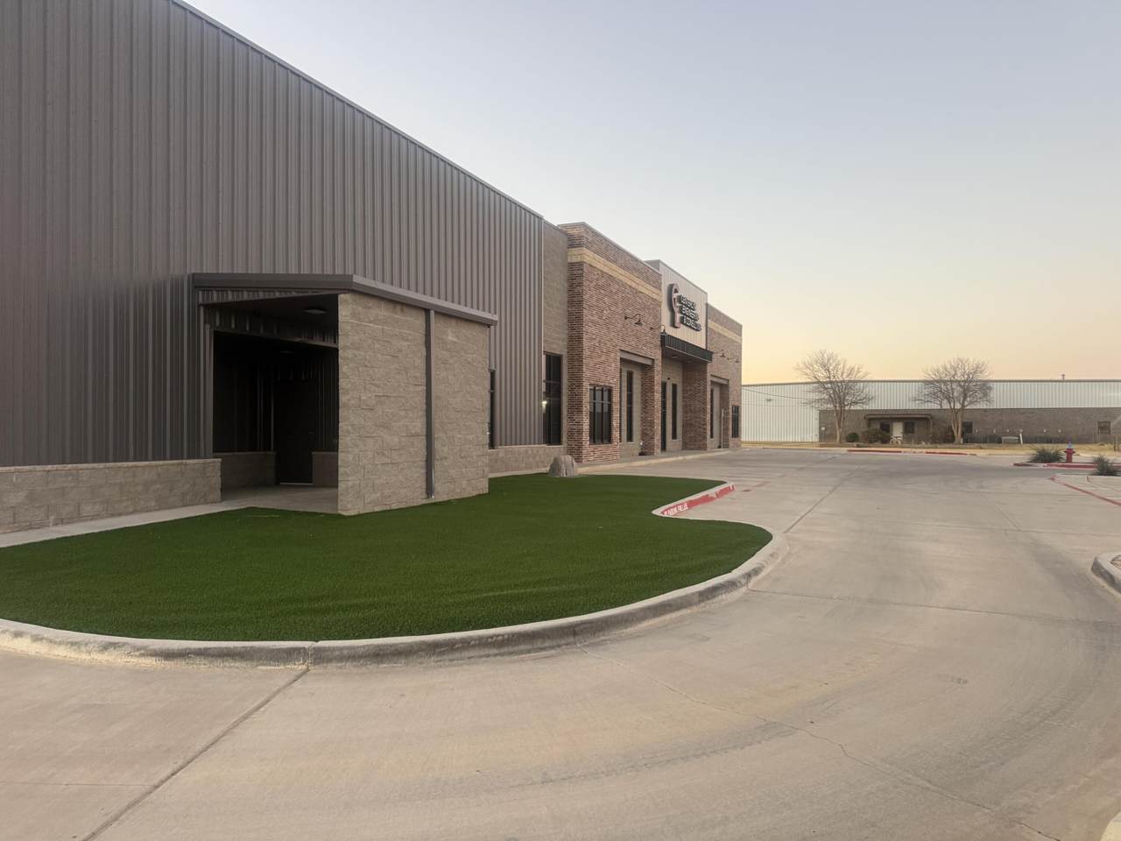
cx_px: 560
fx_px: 777
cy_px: 420
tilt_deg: -0.7
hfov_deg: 71.6
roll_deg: +0.8
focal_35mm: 24
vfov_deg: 56.8
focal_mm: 6.76
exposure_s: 1/104
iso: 200
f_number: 1.78
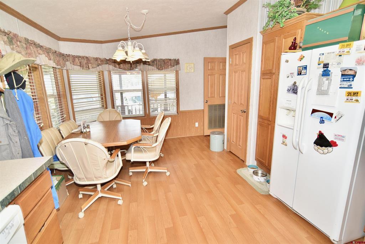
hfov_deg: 90.0
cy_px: 122
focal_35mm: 18
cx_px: 182
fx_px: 183
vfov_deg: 67.4
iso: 400
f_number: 3.5
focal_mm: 18
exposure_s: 1/320
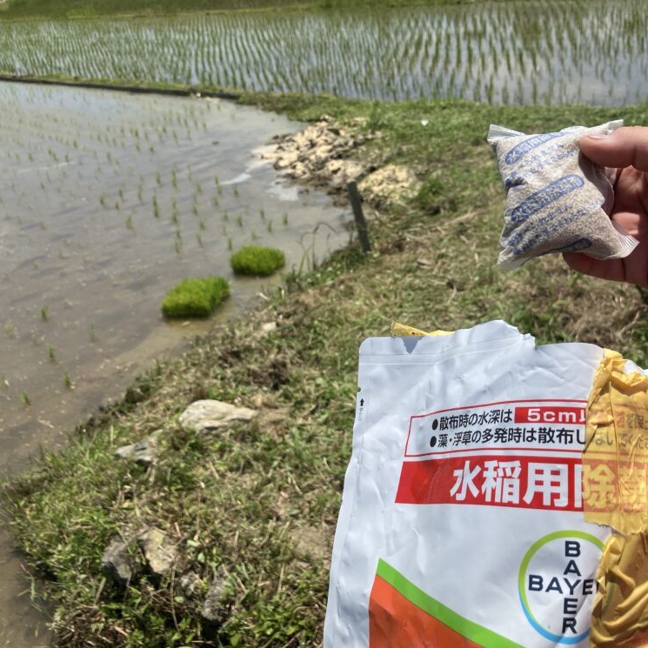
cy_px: 317
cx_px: 421
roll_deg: +7.2
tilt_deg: -26.2
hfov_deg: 47.8
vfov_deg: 48.4
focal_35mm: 34
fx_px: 720
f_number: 1.8
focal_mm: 3.99
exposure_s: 1/2857
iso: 32
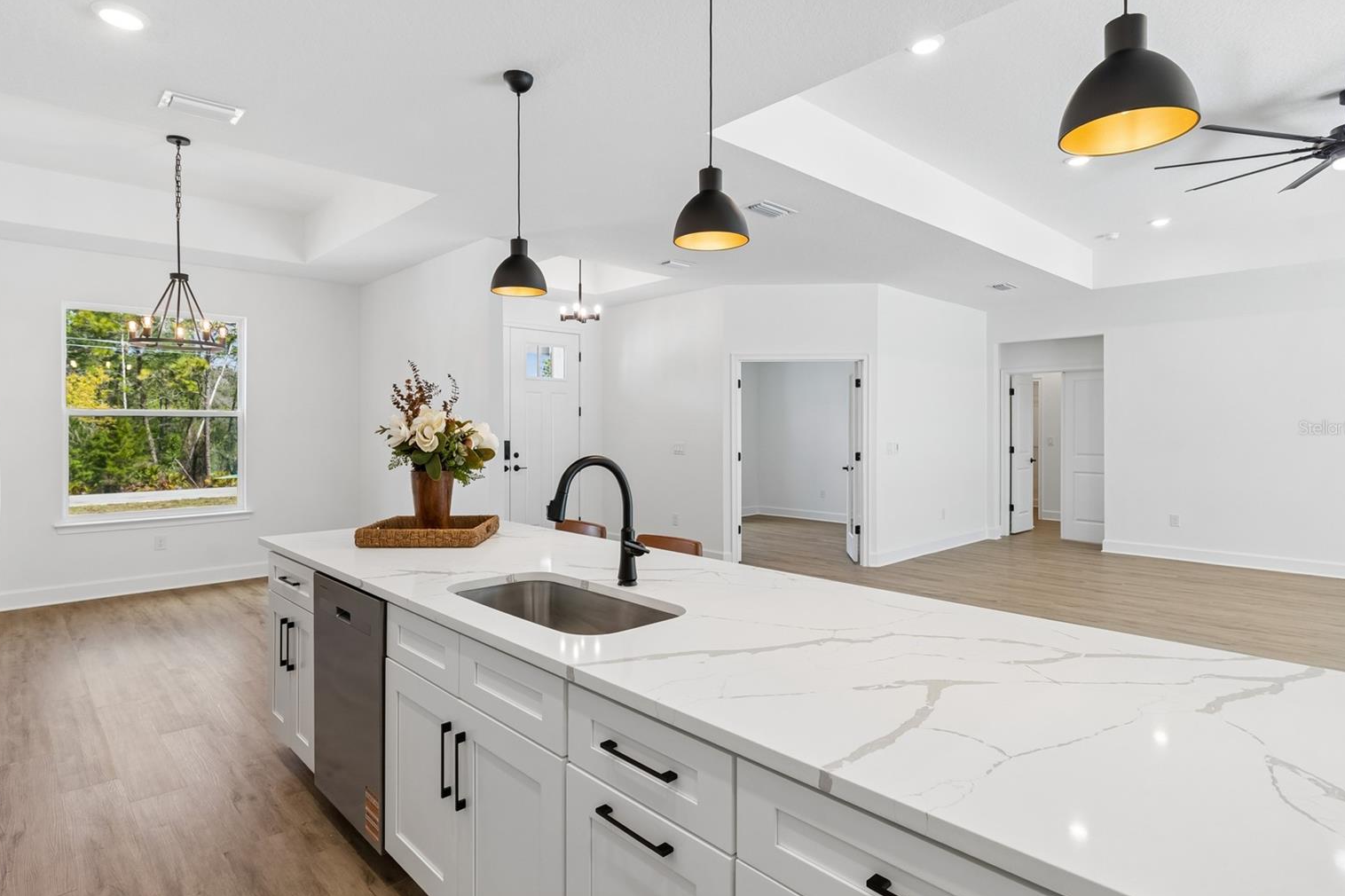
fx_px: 710
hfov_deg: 86.9
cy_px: 428
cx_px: 668
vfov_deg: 64.5
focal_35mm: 19
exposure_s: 1/8
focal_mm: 12
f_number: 7.1
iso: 100
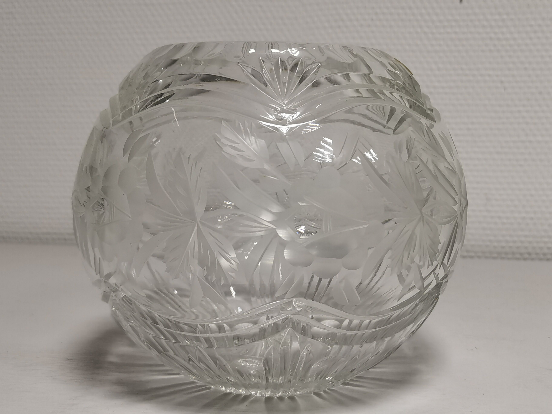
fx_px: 734
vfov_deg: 31.5
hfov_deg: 41.2
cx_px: 276
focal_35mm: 46
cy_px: 207
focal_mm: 5.58
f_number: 1.8
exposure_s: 1/69
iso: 80
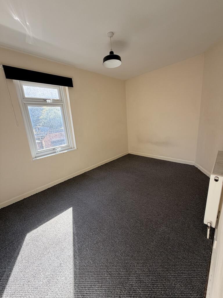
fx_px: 120
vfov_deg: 102.1
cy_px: 149
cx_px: 112
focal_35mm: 14
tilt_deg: -15.2
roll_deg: +4.3
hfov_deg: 85.7
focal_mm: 2.22
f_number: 2.2
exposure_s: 1/121
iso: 80
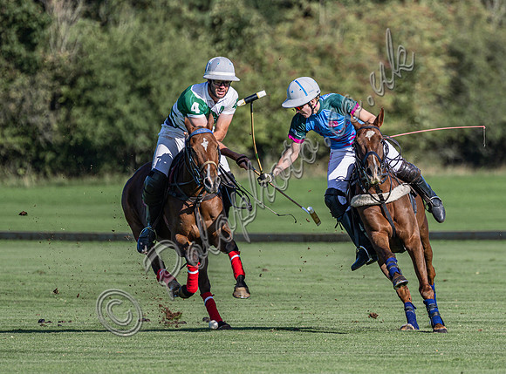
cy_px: 207
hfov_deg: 2.7
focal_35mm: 728
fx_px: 10586
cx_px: 325
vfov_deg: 2.0
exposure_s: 1/1250
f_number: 5.6
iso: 250
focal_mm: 400
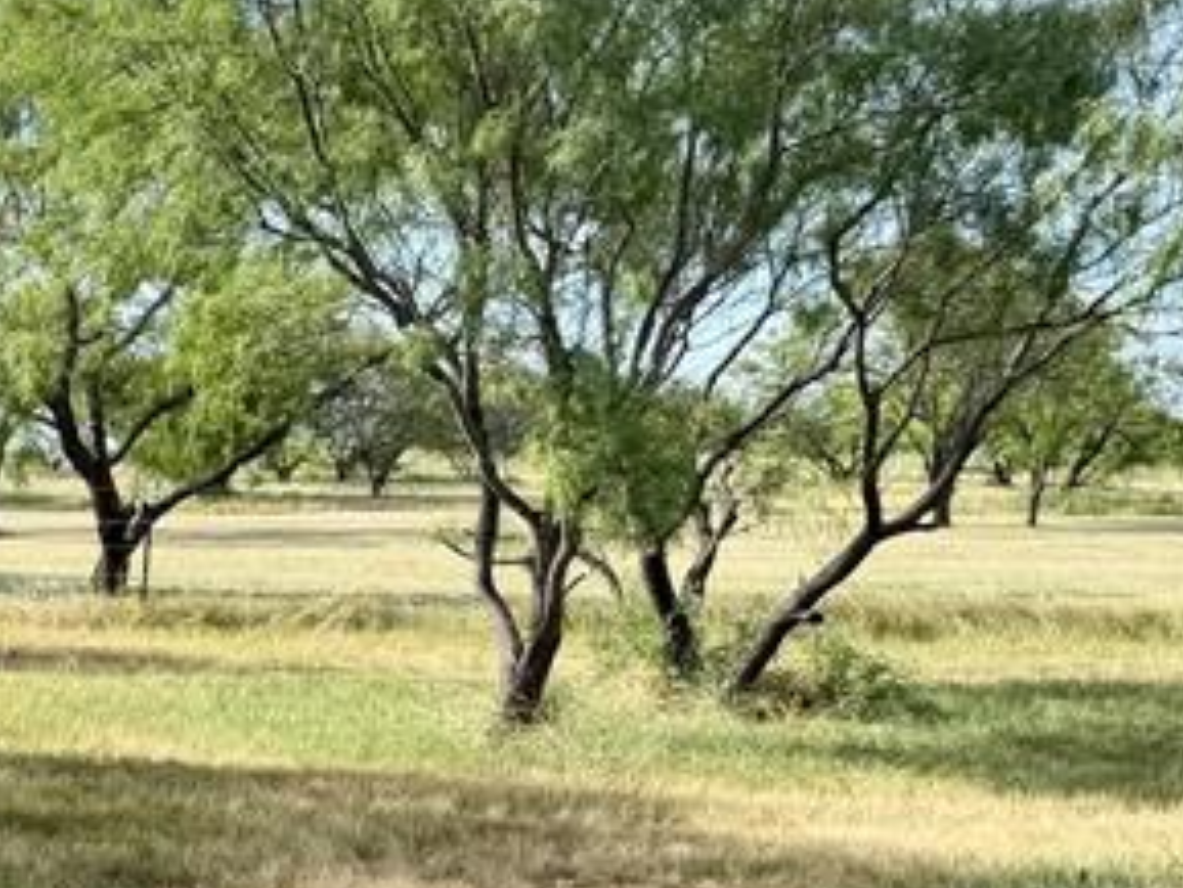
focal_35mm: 85
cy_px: 814
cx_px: -634
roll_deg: +1.9
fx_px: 2906
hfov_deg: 19.7
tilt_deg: -5.9
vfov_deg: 17.1
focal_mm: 6.76
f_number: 1.78
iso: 100
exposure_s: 1/2232
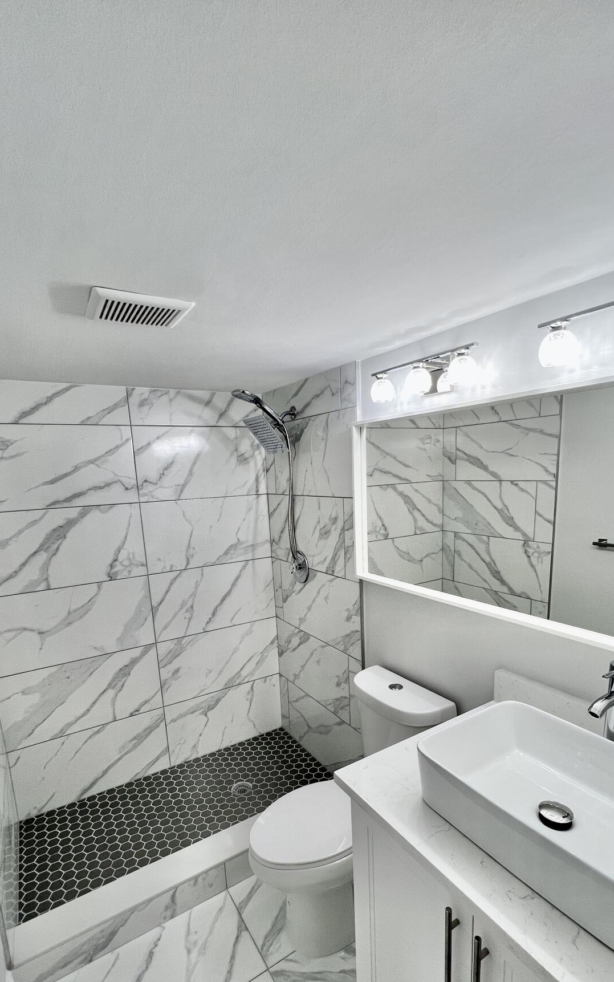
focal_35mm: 16
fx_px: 428
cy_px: 569
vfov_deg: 97.0
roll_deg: +3.1
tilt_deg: -12.3
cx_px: 306
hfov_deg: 71.3
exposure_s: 1/120
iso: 100
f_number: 1.8
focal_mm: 1.57
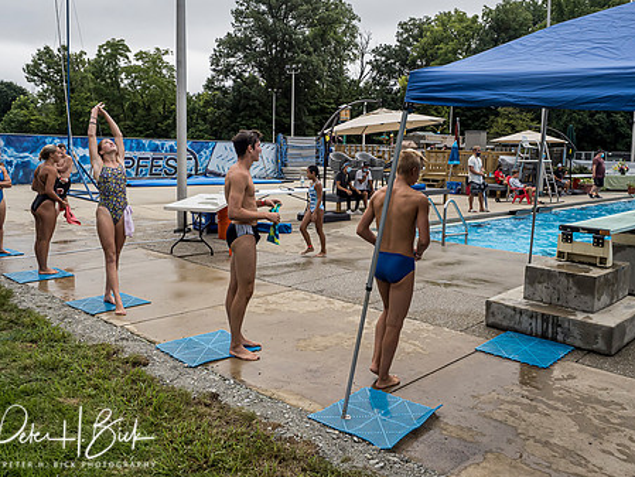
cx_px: 363
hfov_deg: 58.1
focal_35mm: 31
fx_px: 569
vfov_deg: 45.3
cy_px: 206
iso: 500
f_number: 5
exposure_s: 1/1600
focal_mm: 12
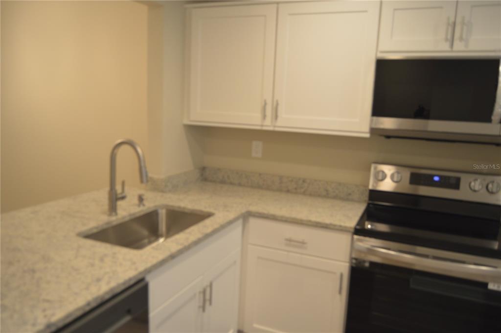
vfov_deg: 47.8
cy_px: 166
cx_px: 250
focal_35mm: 27
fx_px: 375
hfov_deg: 67.4
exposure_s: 1/60
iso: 560
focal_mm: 18
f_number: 3.5
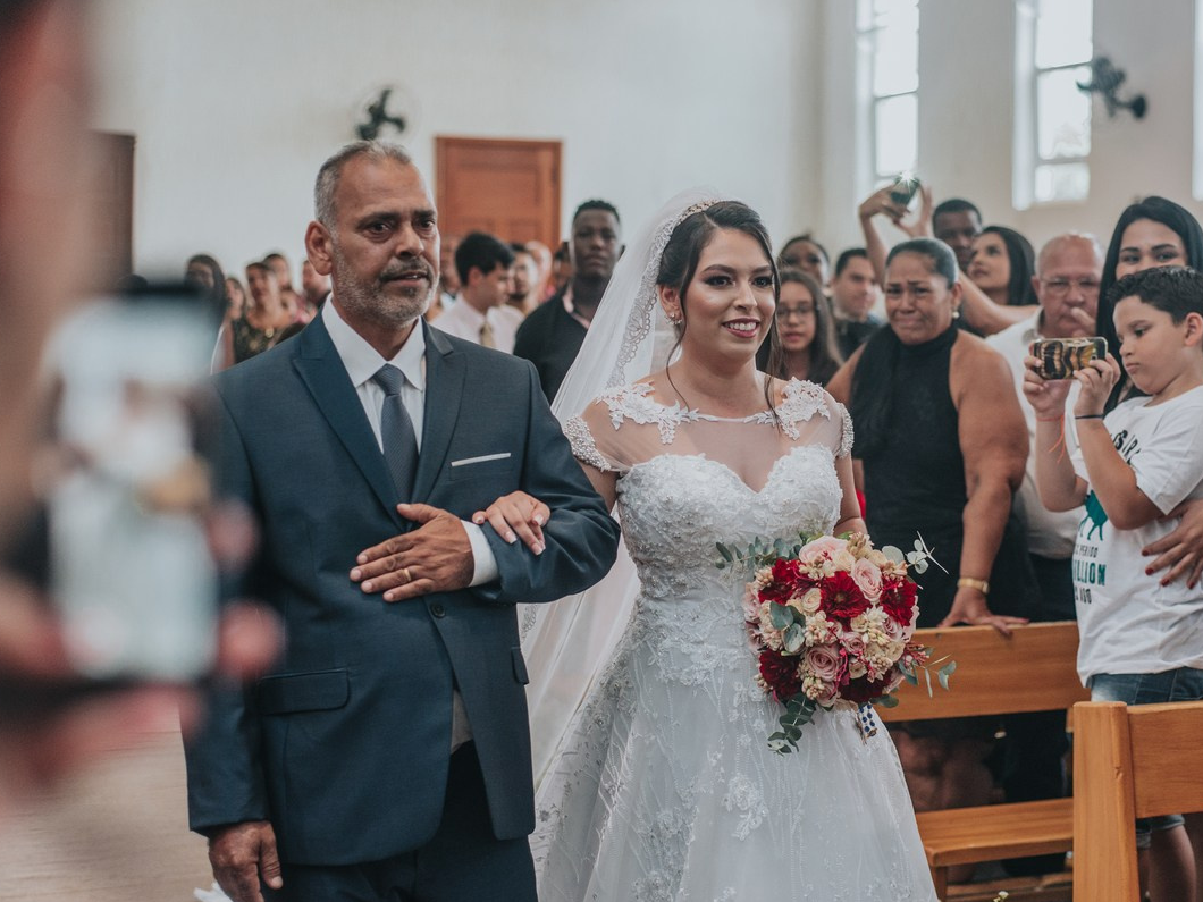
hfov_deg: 31.1
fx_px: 2155
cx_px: 694
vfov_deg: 23.6
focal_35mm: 62
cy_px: 408
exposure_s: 1/250
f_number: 2.8
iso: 1250
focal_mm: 50
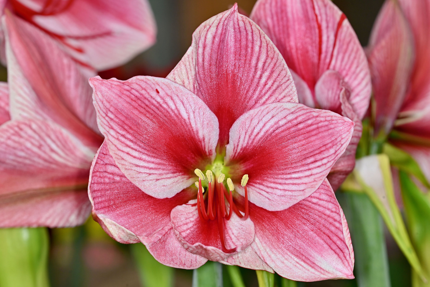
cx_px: 215
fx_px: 2390
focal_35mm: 200
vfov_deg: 6.9
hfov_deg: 10.3
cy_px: 144
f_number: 38
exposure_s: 1/200
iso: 400
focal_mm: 200
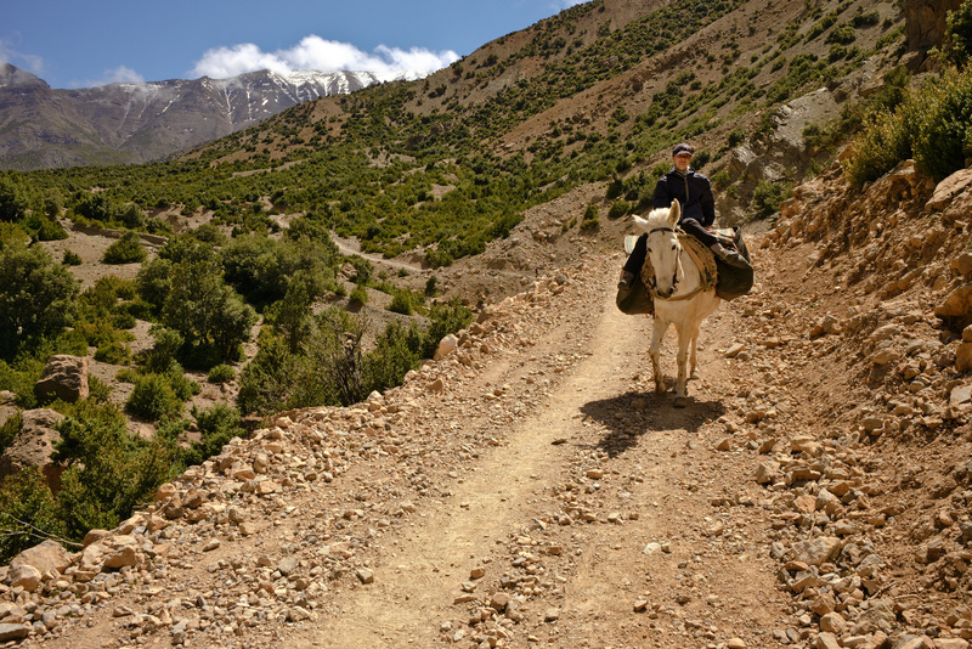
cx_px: 486
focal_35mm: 35
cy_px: 324
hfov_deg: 54.4
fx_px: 945
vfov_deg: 37.9
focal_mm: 23
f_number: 11
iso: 400
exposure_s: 1/320
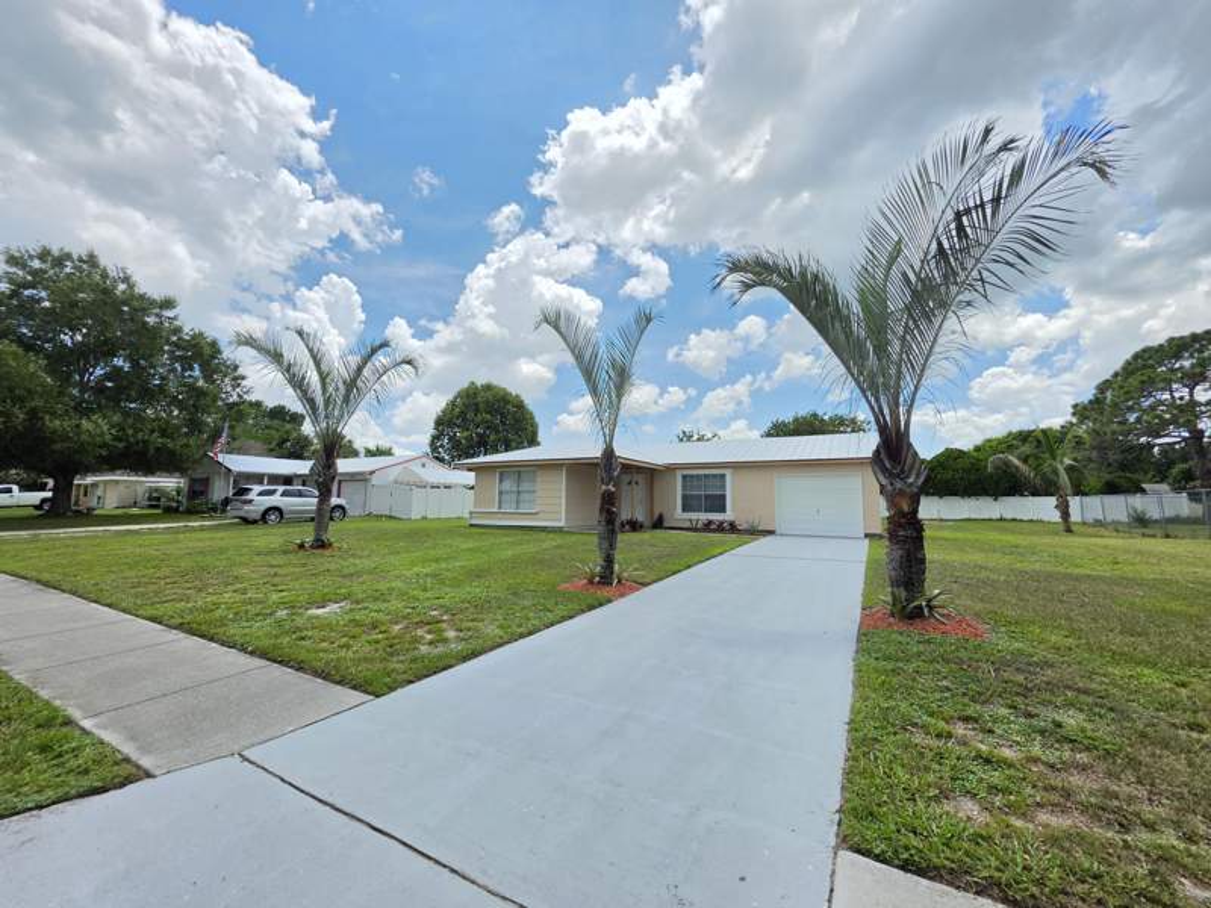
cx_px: 606
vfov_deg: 89.9
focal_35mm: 13
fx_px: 455
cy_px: 454
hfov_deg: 106.2
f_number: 1.9
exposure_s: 1/1641
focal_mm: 2.2
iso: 32
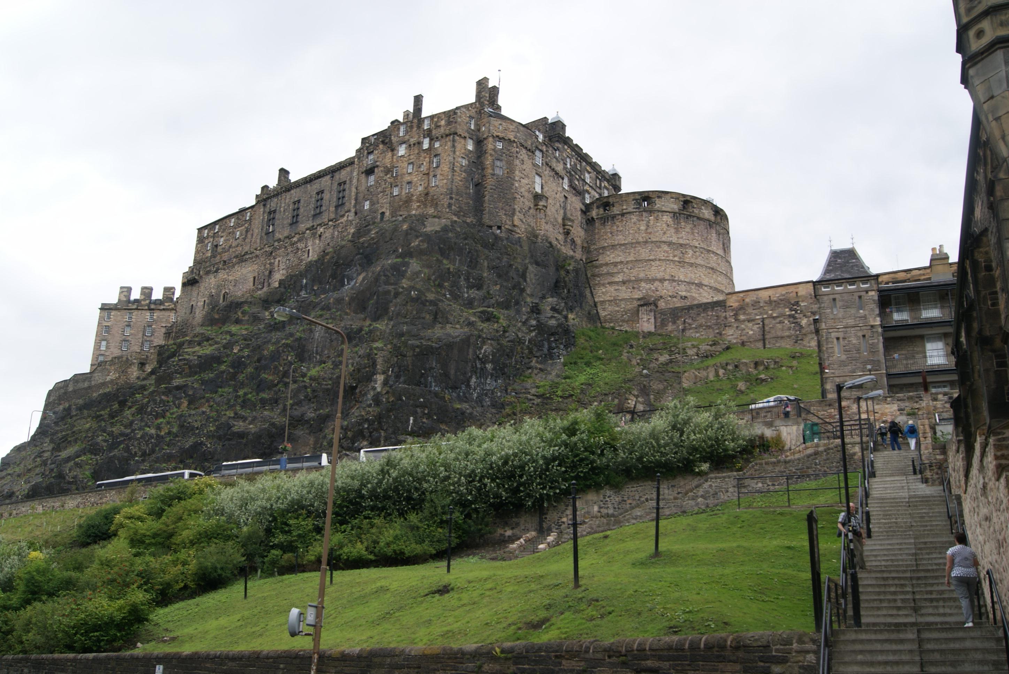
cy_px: 337
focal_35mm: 33
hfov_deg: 57.2
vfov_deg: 40.0
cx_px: 504
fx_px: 926
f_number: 8
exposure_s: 1/80
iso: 100
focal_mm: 22
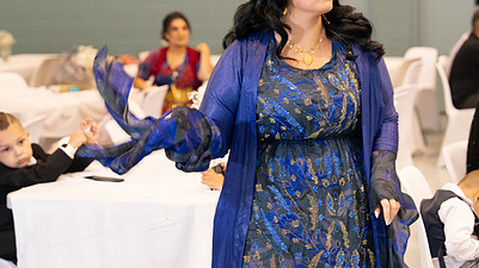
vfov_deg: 13.7
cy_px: 113
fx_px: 1117
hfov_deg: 24.1
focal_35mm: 88
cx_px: 319
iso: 1250
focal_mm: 58
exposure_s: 1/160
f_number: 2.8
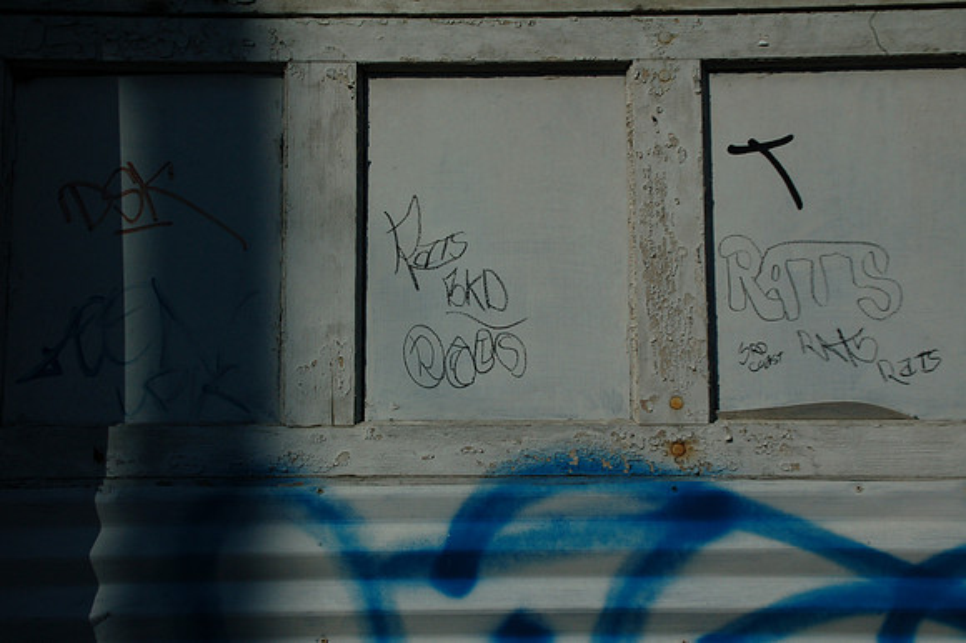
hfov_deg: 31.9
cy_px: 322
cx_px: 483
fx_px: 1689
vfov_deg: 21.5
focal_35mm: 63
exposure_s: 1/160
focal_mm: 42
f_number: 25
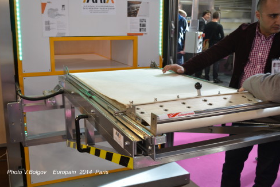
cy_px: 96
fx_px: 311
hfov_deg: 48.5
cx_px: 140
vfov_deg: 33.4
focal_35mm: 40
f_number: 4.2
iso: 400
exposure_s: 1/40
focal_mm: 26
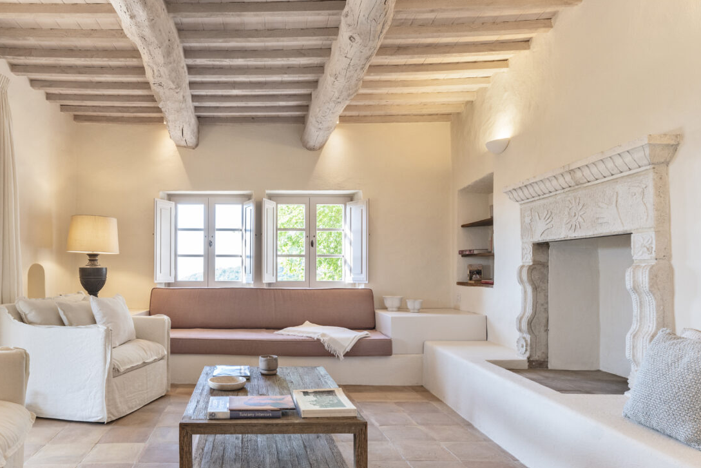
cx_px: 261
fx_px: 467
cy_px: 270
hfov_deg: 72.4
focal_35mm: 24
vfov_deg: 52.9
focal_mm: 17
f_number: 10
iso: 400
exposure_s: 1/40
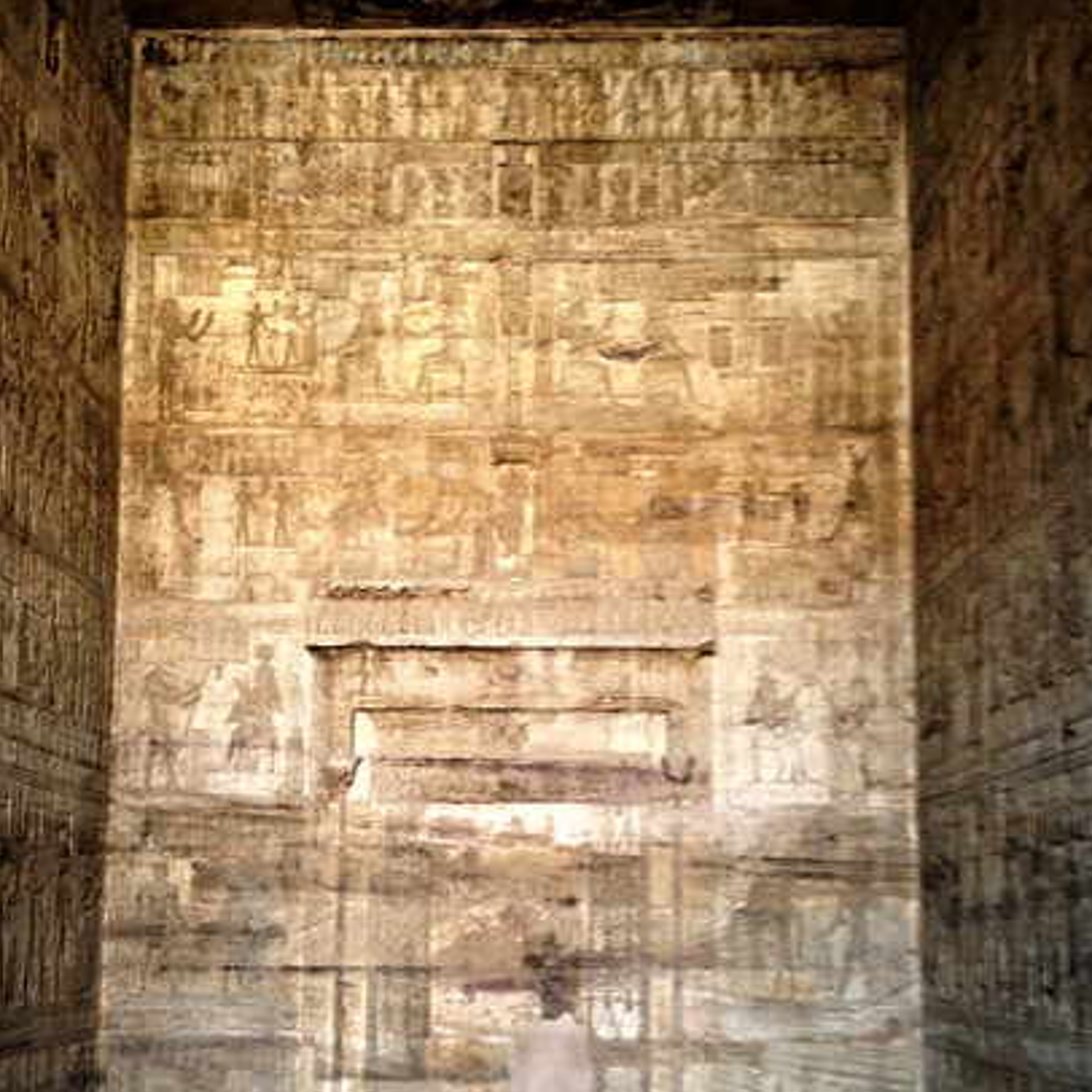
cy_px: 748
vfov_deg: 36.3
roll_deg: +1.7
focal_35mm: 46
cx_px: 511
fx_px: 1642
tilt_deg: +7.3
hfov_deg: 36.8
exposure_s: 1/20
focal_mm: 4.12
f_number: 2.4
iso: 160
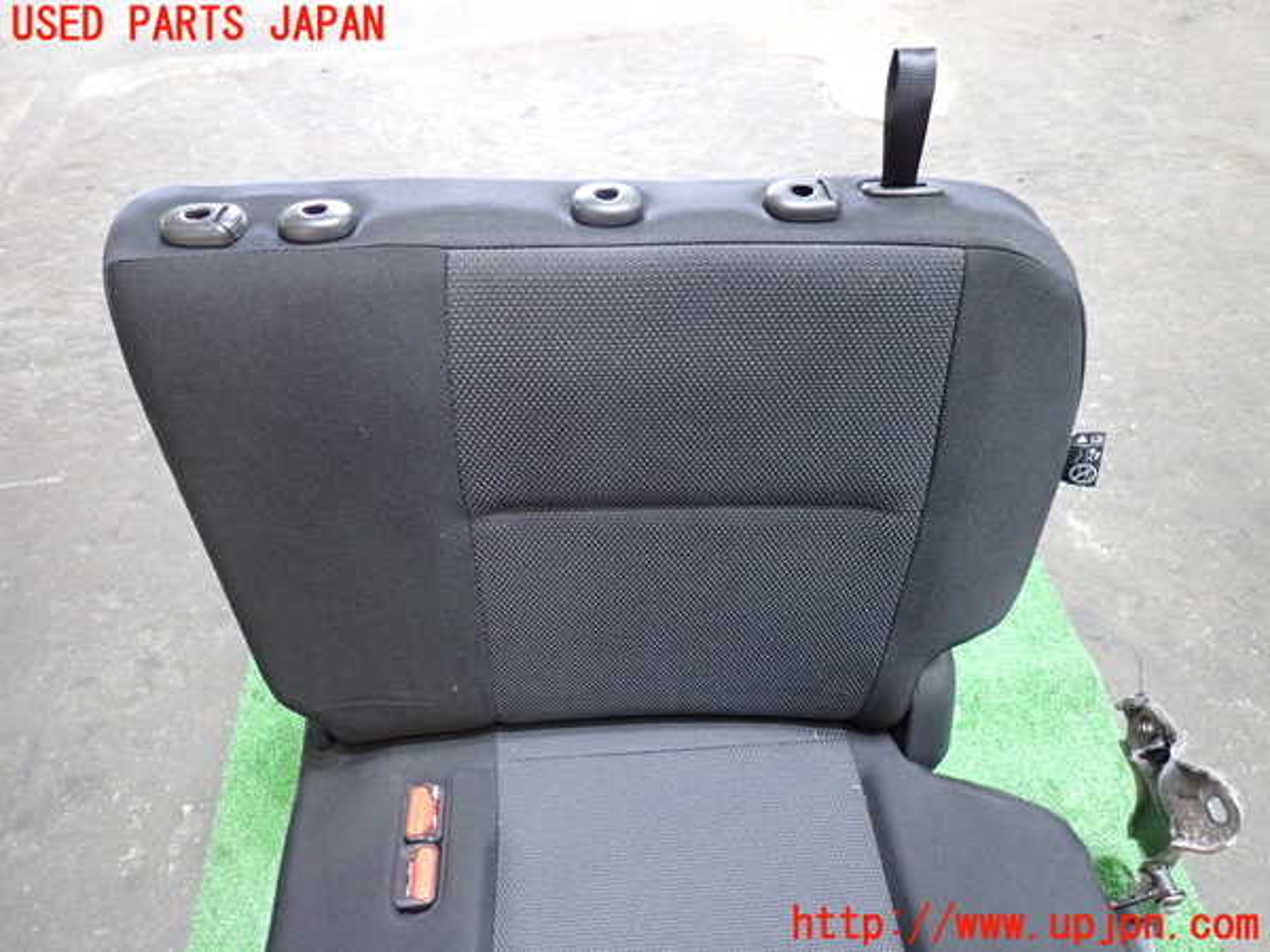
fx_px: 917
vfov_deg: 54.9
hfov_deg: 69.4
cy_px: 476
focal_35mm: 25
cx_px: 635
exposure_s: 1/30
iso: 500
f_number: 2
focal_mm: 4.5
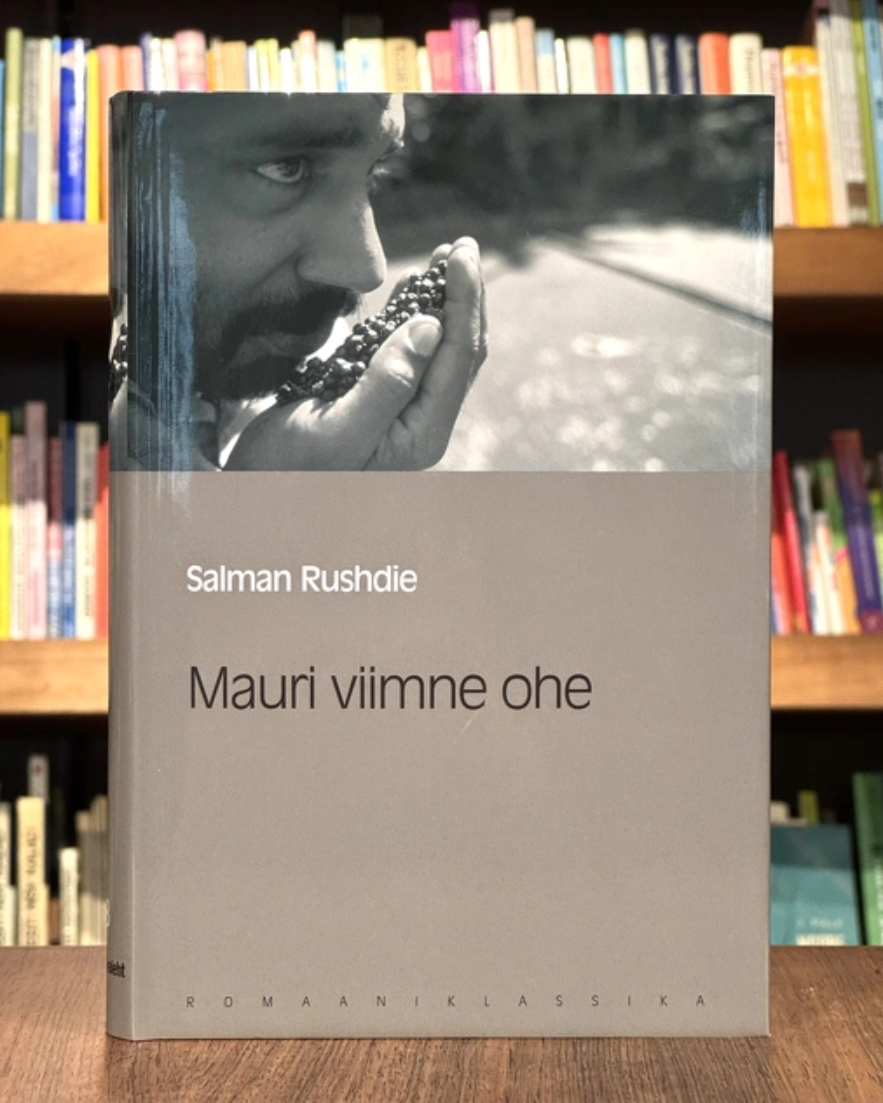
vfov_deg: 23.6
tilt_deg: -0.1
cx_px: 444
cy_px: 533
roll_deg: -0.4
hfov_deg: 19.0
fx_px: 2645
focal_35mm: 81
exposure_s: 1/83
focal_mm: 9
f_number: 2.8
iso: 250
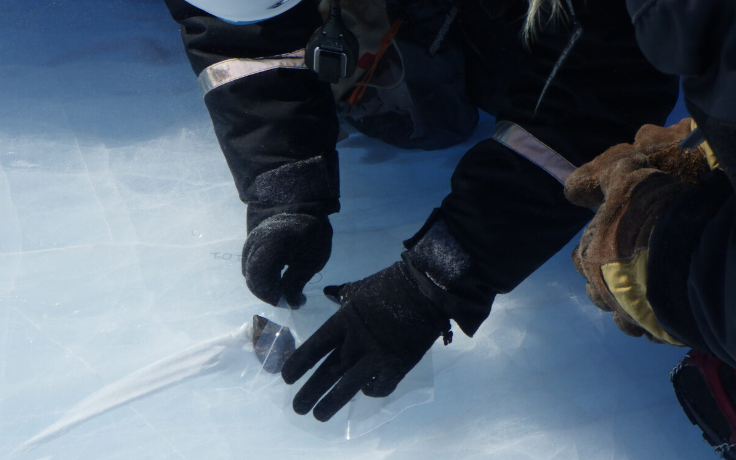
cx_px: 368
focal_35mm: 66
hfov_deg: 31.1
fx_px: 1324
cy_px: 260
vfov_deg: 19.7
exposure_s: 1/1250
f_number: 5.5
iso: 125
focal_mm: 11.1
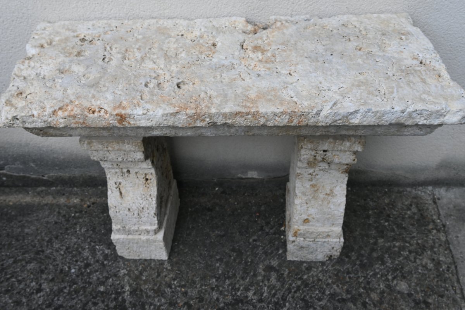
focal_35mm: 33
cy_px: 155
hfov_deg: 57.2
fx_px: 426
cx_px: 232
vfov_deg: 40.0
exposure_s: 1/250
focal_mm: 22
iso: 200
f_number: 5.6
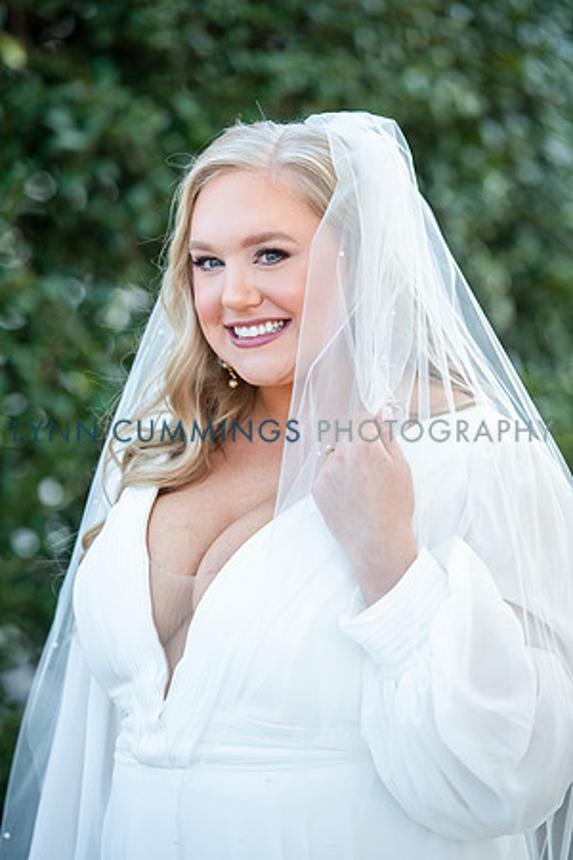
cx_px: 286
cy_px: 430
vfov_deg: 12.5
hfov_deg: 8.3
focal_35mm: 165
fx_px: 3939
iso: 640
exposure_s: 1/1250
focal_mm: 165
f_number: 3.5
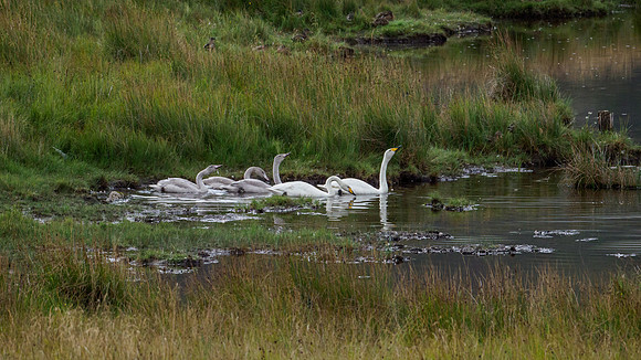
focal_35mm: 602
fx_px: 10238
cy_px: 180
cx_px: 320
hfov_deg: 3.6
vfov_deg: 2.0
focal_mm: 276
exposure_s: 1/800
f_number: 6.3
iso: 1600
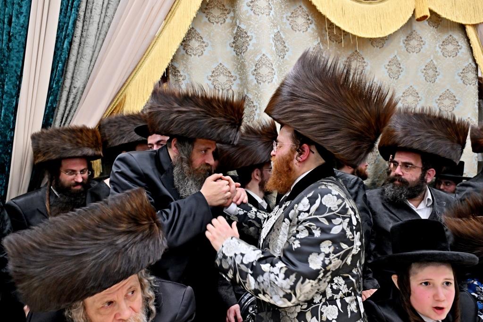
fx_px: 322
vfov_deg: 53.1
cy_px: 161
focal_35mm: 24
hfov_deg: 73.7
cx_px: 242
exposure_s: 1/200
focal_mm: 24
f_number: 4
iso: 800
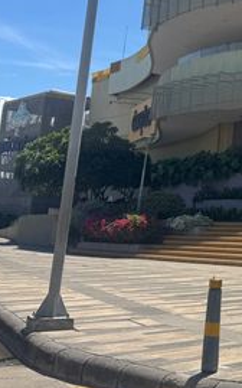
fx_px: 665
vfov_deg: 32.1
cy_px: 118
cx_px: 401
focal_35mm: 63
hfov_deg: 17.6
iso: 80
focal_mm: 6.76
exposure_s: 1/4608
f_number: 1.78
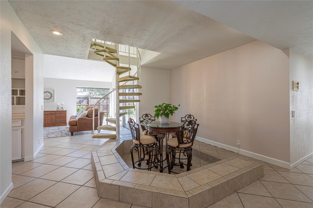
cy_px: 104
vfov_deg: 73.7
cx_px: 156
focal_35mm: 16
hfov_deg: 96.8
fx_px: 139
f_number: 9
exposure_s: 1/10
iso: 100
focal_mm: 16
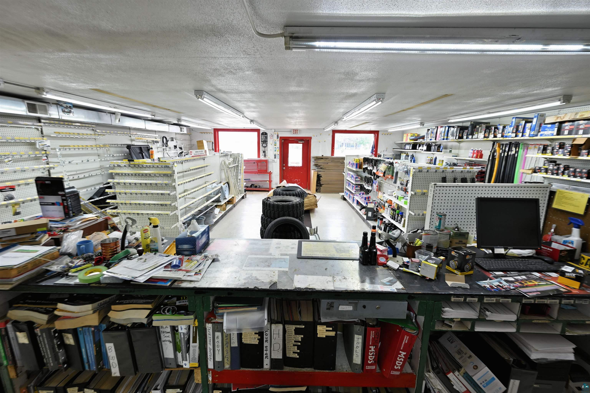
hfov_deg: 96.7
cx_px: 295
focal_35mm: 16
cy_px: 196
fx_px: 262
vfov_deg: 73.7
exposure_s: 1/15
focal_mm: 16
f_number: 5.6
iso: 250
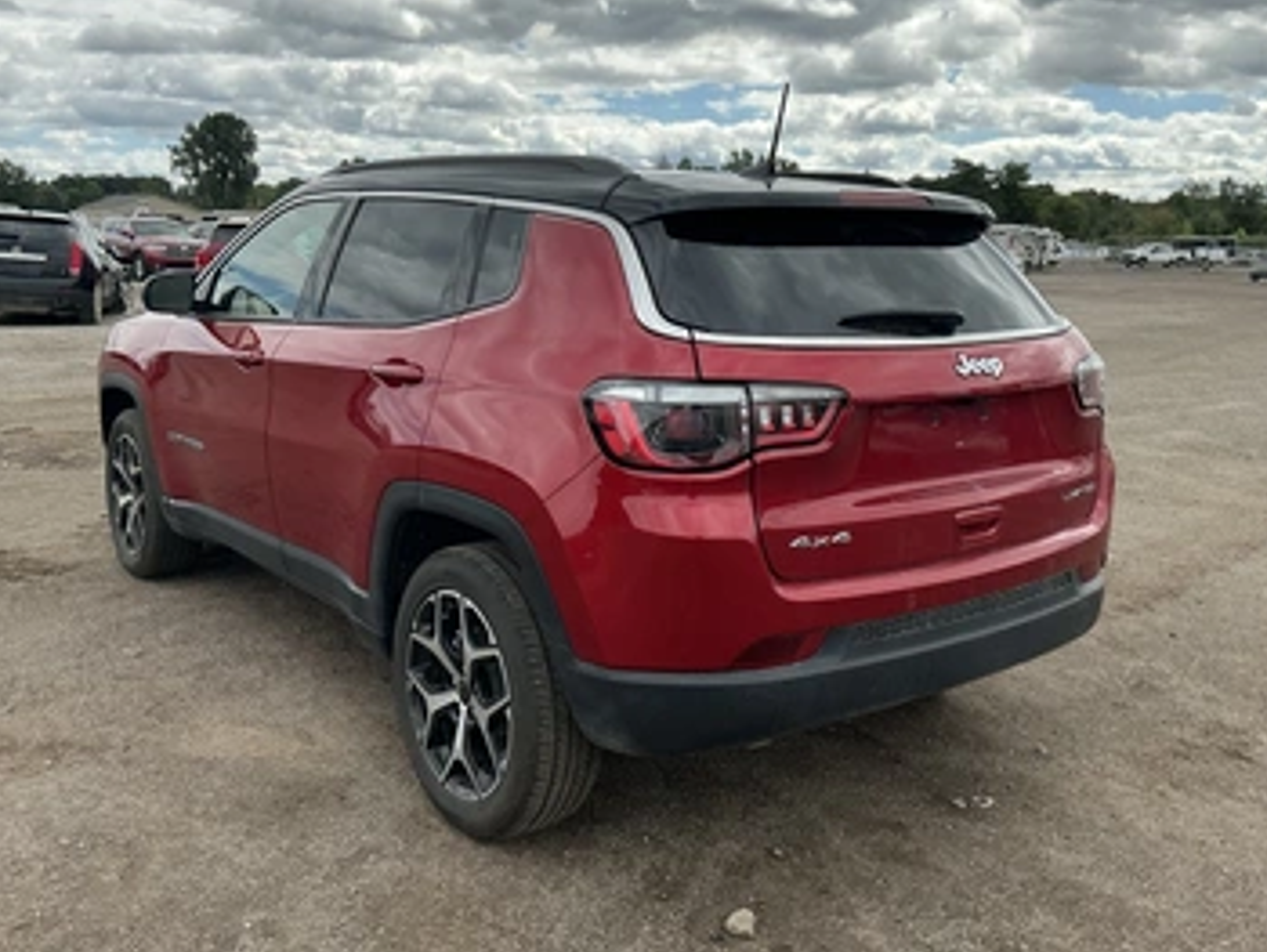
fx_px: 1172
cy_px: 424
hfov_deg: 56.8
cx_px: 623
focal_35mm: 32
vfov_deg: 44.1
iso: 25
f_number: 1.8
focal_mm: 3
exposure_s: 1/1675
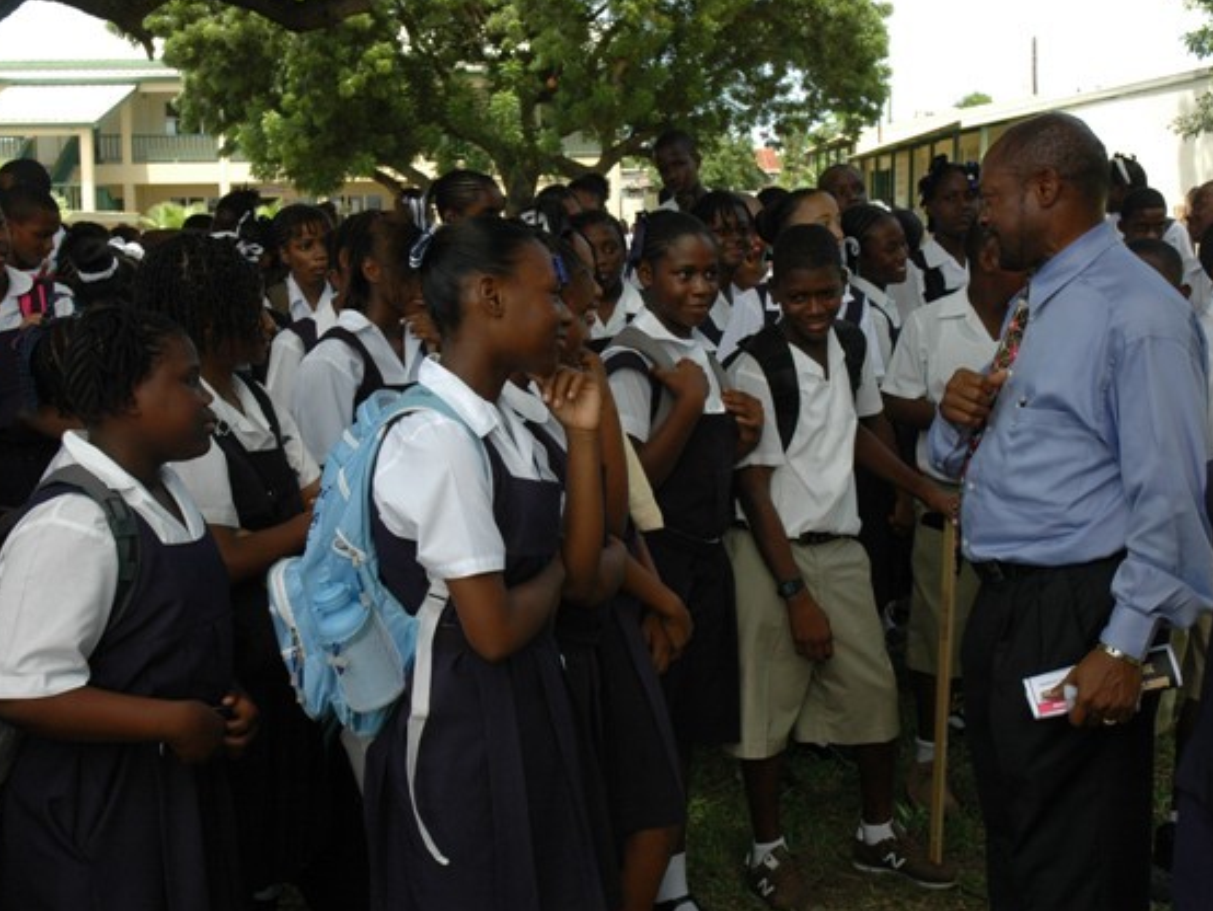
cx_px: 528
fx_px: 1807
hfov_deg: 37.0
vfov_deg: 28.3
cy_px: 452
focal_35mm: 52
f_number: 8
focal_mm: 31
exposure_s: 1/250
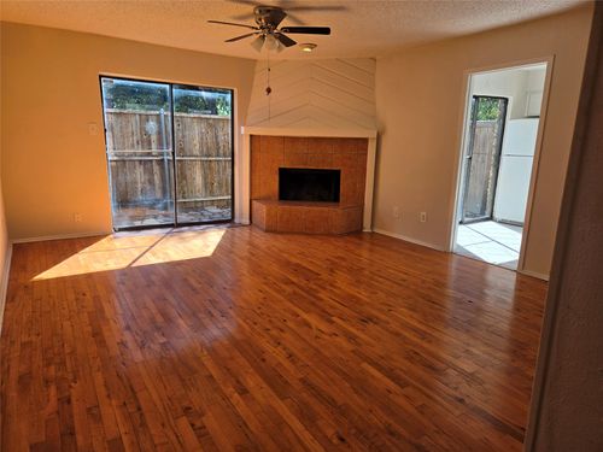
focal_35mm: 23
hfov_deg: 73.9
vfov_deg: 58.9
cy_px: 226
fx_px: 401
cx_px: 302
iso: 80
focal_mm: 5.4
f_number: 1.8
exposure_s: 1/1904
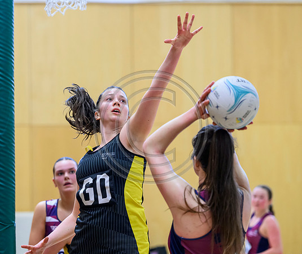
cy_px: 116
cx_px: 136
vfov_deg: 8.8
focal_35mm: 181
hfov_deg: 10.5
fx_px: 1648
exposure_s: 1/800
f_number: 3.2
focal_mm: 140
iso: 4000
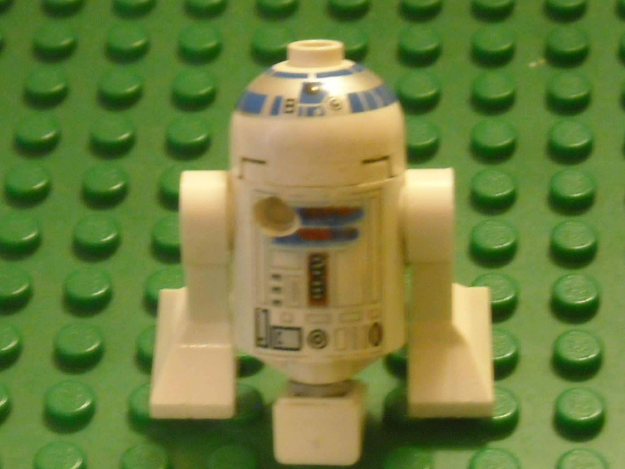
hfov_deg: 18.7
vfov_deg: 14.1
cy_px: 234
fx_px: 1896
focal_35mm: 105
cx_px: 312
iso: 616
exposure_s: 1/8
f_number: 4.7
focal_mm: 17.1
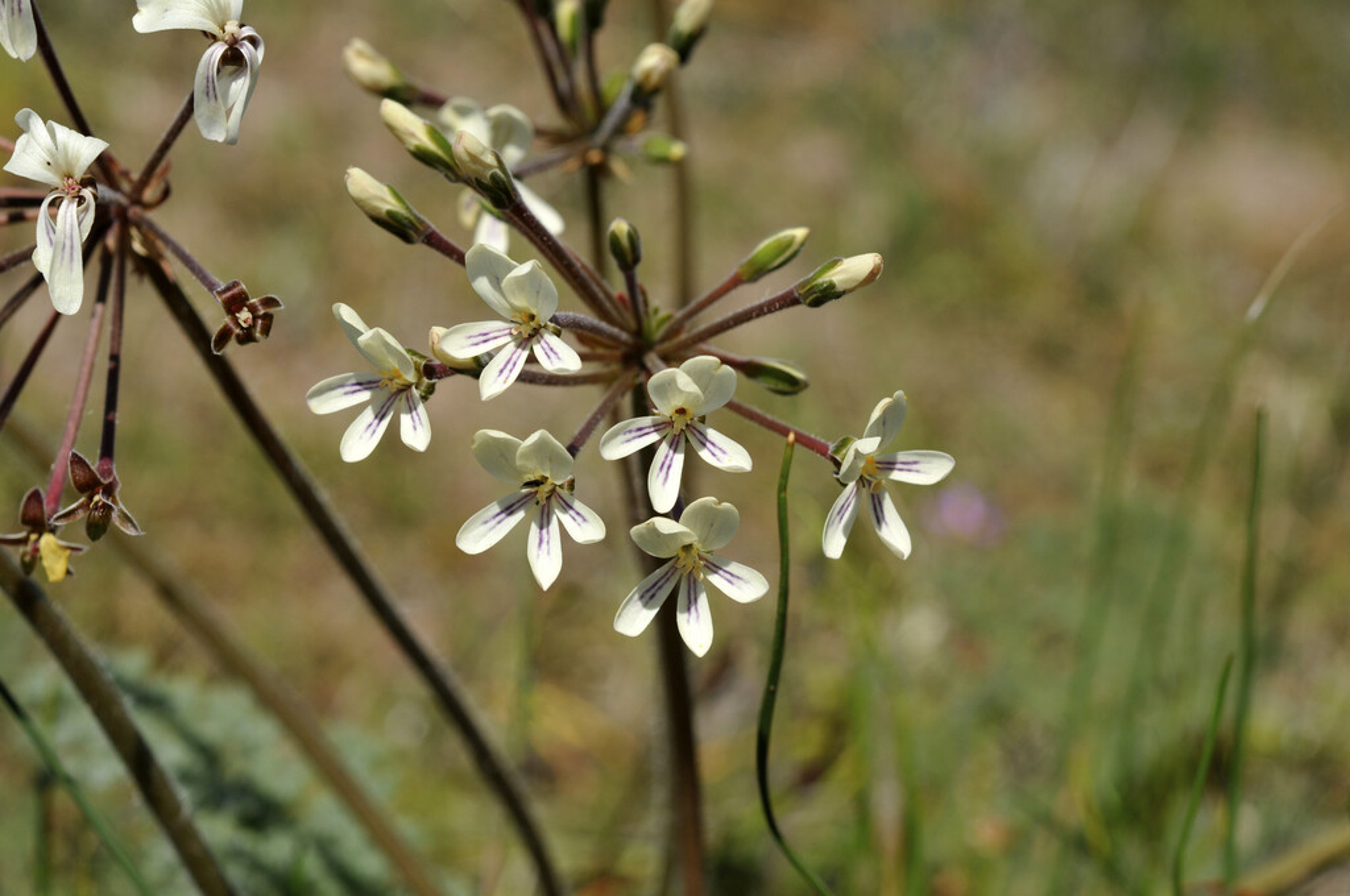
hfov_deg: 22.6
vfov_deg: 15.1
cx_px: 675
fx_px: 3371
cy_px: 448
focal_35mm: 90
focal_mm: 60
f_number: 8
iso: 200
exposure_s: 1/500
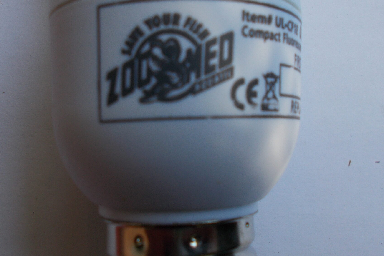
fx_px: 437
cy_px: 95
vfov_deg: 32.5
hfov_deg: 47.4
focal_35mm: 41
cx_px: 195
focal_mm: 4.6
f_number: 3.2
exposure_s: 1/80
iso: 80
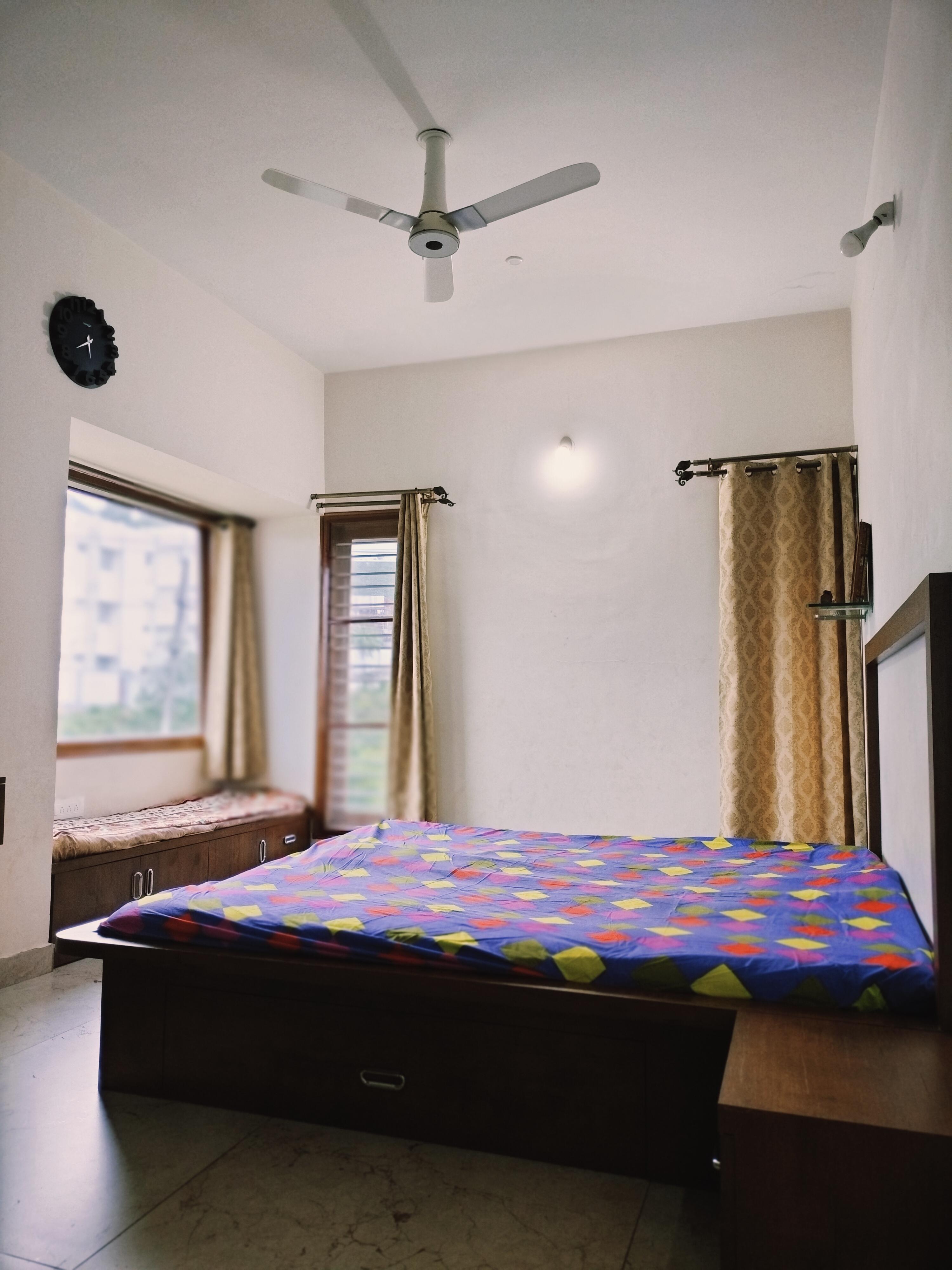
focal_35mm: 27
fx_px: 990
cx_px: 476
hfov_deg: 51.4
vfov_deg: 65.3
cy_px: 635
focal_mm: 4.71
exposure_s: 1/30
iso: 320
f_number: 2.8
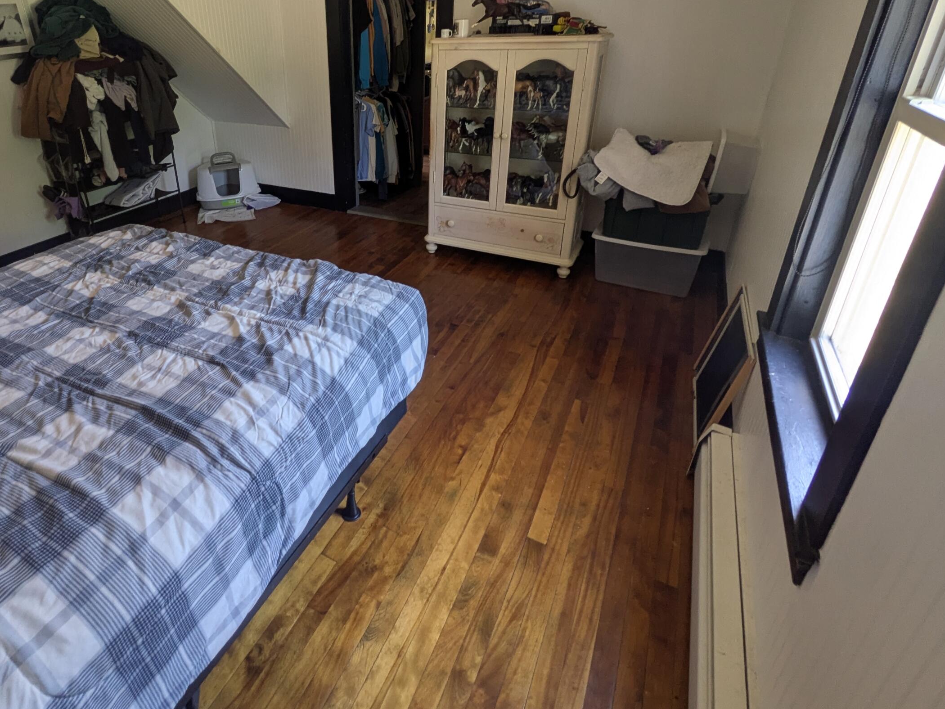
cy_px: 252
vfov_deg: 64.7
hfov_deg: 80.1
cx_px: 351
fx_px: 546
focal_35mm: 20
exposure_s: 1/24
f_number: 2.2
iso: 48
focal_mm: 1.83
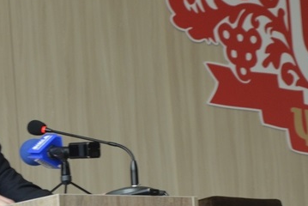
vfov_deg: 9.3
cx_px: 79
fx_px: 1258
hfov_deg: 13.9
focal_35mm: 147
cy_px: 174
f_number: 5.6
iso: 800
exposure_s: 1/60
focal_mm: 55
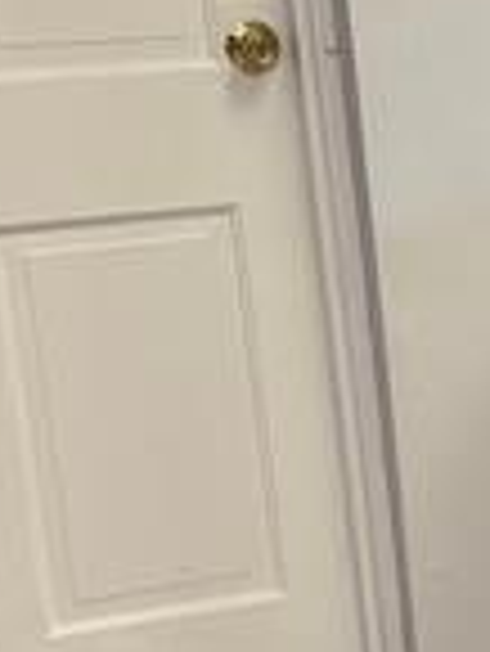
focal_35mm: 127
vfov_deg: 15.5
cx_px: 1223
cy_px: 454
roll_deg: +0.3
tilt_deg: -17.6
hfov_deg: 10.0
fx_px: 2393
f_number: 1.78
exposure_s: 1/60
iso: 160
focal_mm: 6.76
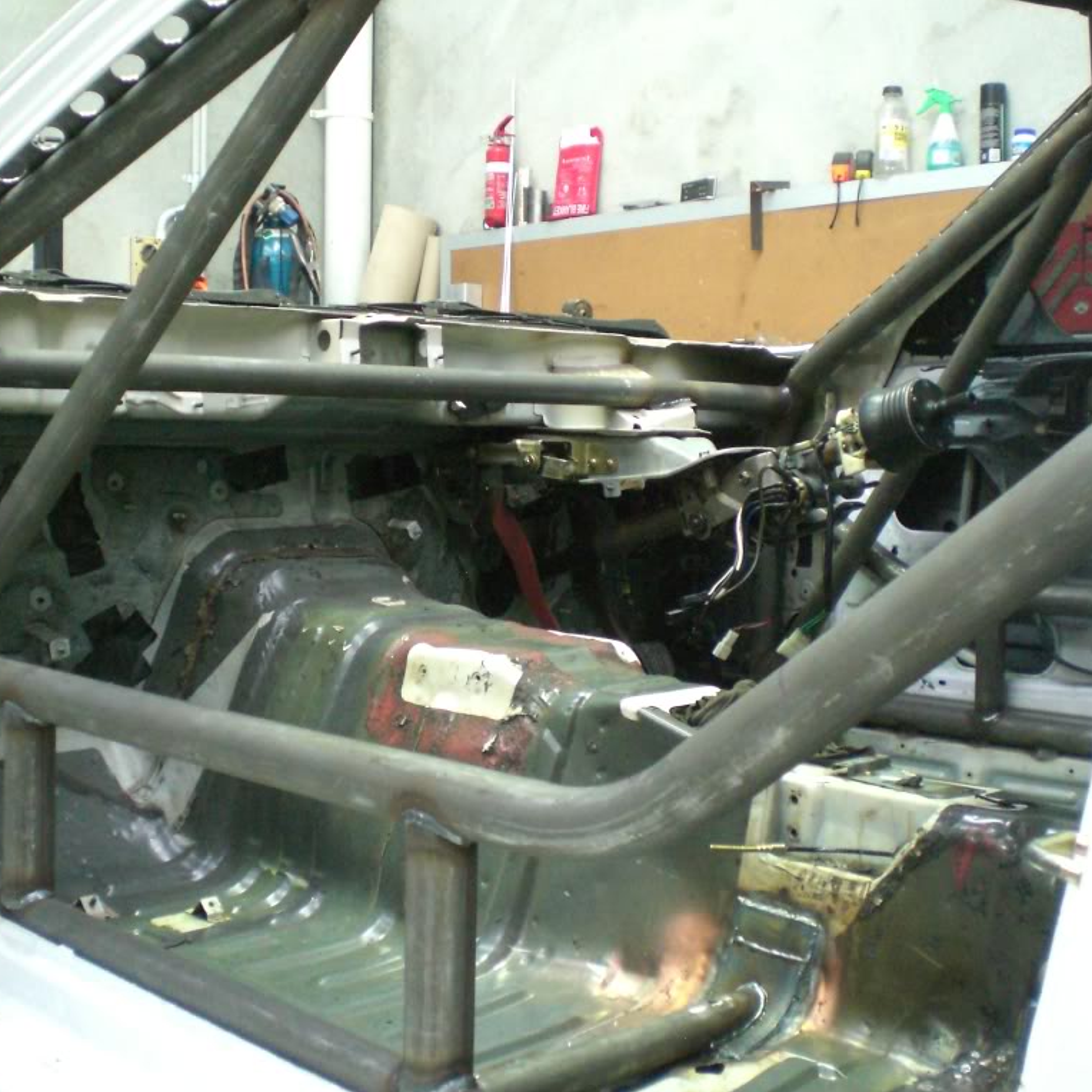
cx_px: 527
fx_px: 1606
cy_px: 547
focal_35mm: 45
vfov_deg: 37.6
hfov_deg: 37.5
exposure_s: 1/80
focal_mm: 6.3
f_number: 3.1
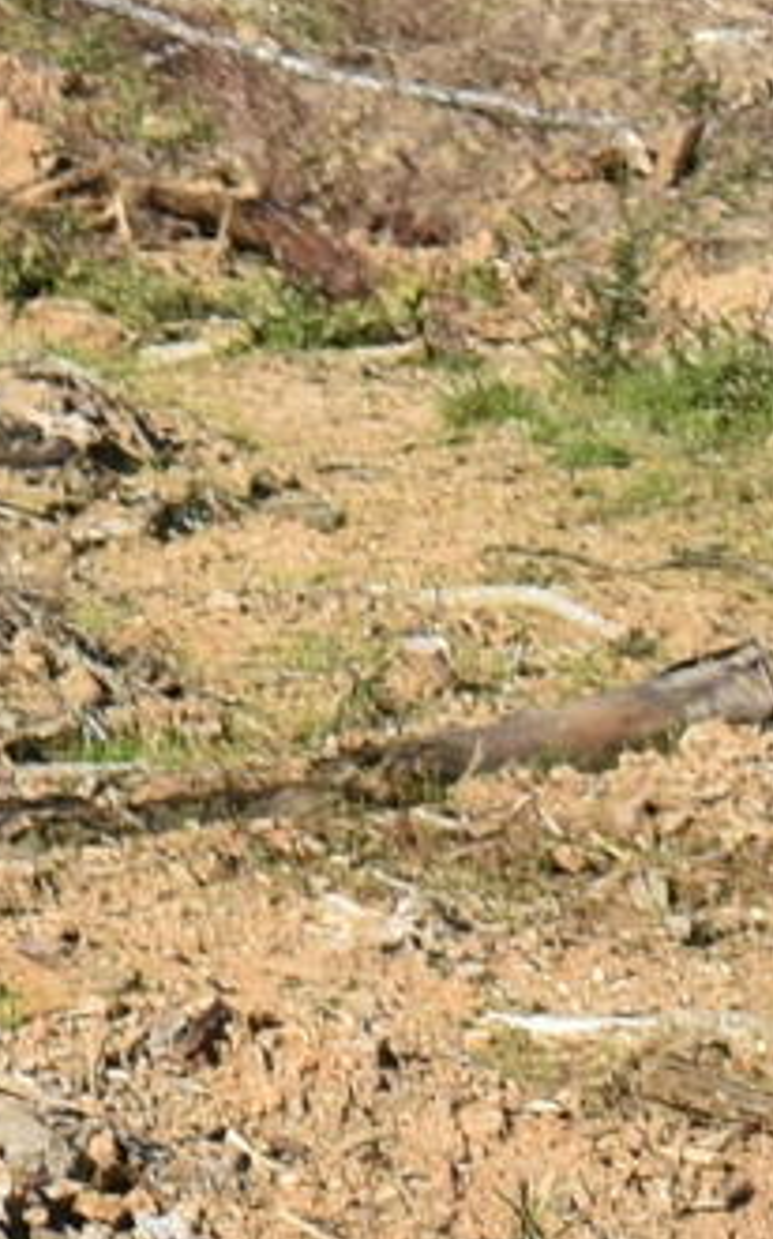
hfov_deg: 2.9
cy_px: -1783
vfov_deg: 4.8
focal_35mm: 431
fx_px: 14528
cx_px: -2777
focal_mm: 31
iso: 100
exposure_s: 1/250
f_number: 8
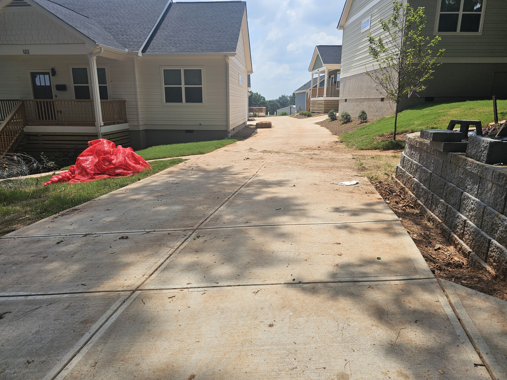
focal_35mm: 23
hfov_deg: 73.9
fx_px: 337
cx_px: 254
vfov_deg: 58.9
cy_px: 190
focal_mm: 6.3
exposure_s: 1/1008
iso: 10
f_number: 1.7
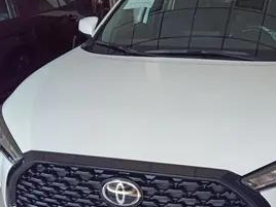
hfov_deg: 44.0
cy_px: 142
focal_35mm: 42
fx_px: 335
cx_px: 189
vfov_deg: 34.0
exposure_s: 1/111
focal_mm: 3.42
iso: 200
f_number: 2.8
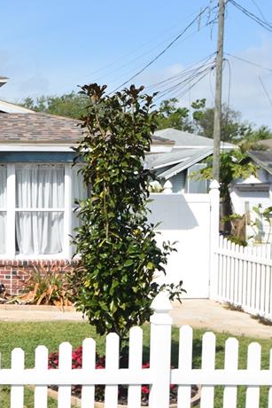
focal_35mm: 70
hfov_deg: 18.0
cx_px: -91
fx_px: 794
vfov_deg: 28.8
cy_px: 201
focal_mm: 21
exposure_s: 1/500
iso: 160
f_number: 8
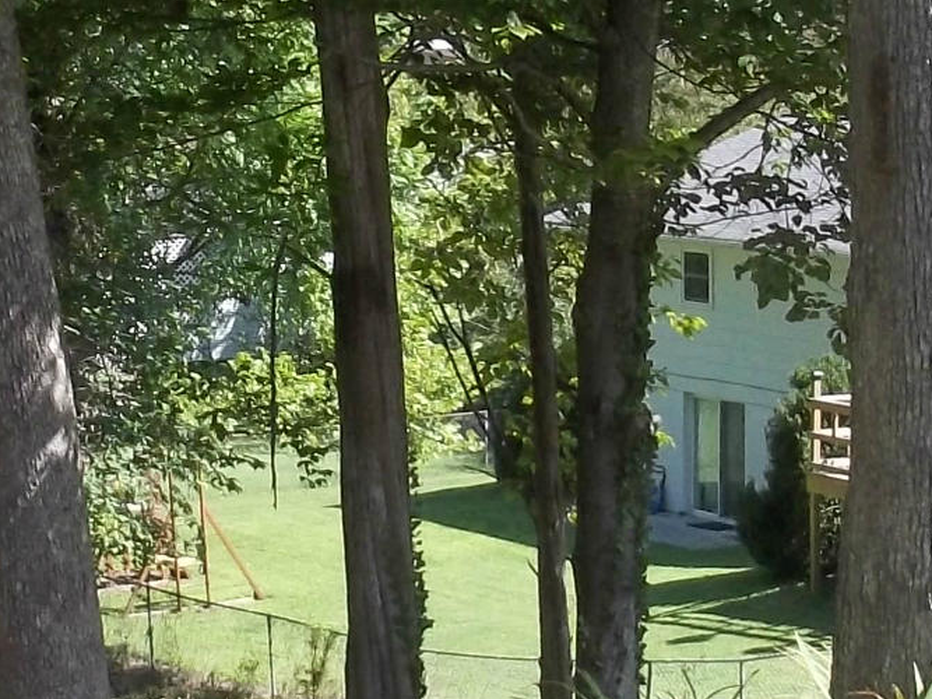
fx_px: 3553
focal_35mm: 132
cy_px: 313
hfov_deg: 14.9
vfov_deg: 11.2
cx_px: 196
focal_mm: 5.9
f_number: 3.3
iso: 160
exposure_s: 1/800
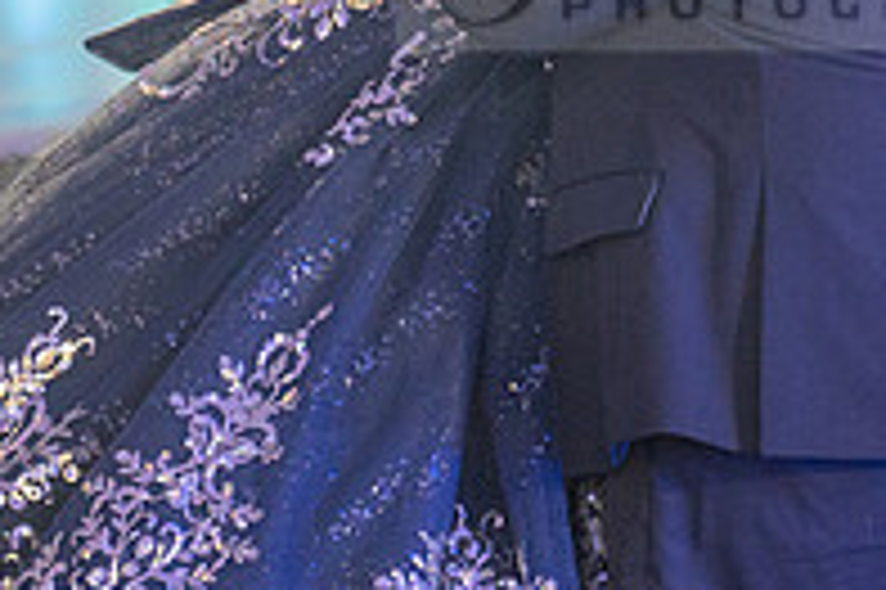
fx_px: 8188
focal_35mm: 333
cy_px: -364
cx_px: 800
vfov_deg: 4.1
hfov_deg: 6.2
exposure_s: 1/200
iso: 1250
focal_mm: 70
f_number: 2.8
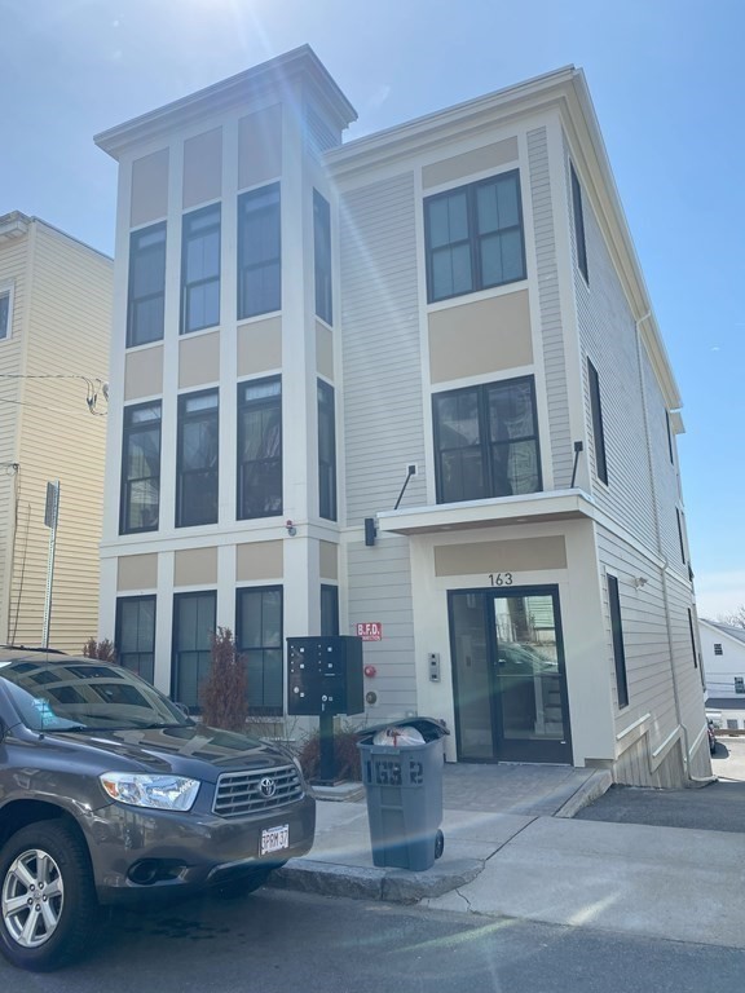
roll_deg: +0.6
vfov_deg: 67.3
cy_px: 496
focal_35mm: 26
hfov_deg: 53.1
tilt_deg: +12.1
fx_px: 746
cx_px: 372
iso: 32
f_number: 1.8
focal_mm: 4.25
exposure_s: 1/2513
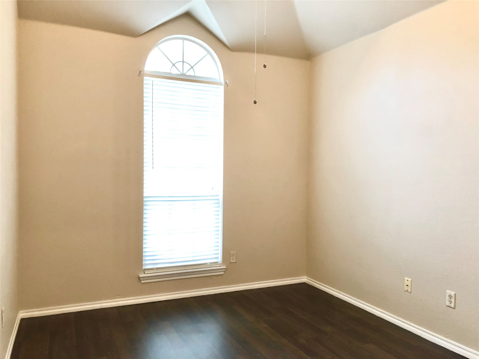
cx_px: 240
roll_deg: -0.1
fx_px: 387
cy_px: 180
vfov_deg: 49.7
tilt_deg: -1.0
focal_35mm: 28
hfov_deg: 63.4
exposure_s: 1/15
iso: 80
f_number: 1.8
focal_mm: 4
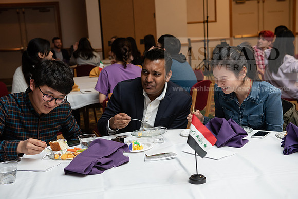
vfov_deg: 27.0
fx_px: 414
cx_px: 149
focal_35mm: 50
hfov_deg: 39.6
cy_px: 100
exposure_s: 1/160
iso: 1600
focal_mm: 50
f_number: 5
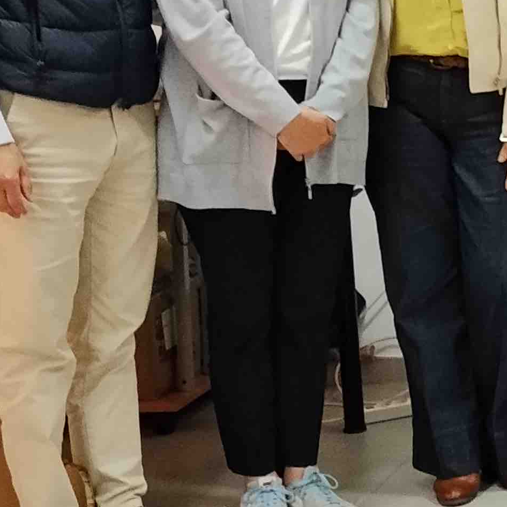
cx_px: 993
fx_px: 1839
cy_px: 209
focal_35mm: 111
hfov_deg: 13.6
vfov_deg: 15.7
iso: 250
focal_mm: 4.22
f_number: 1.8
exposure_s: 1/50
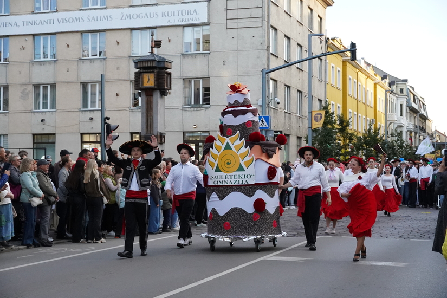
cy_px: 149
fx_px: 795
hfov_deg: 31.4
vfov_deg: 21.2
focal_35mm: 64
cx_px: 224
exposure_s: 1/2000
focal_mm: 43
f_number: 5
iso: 5000
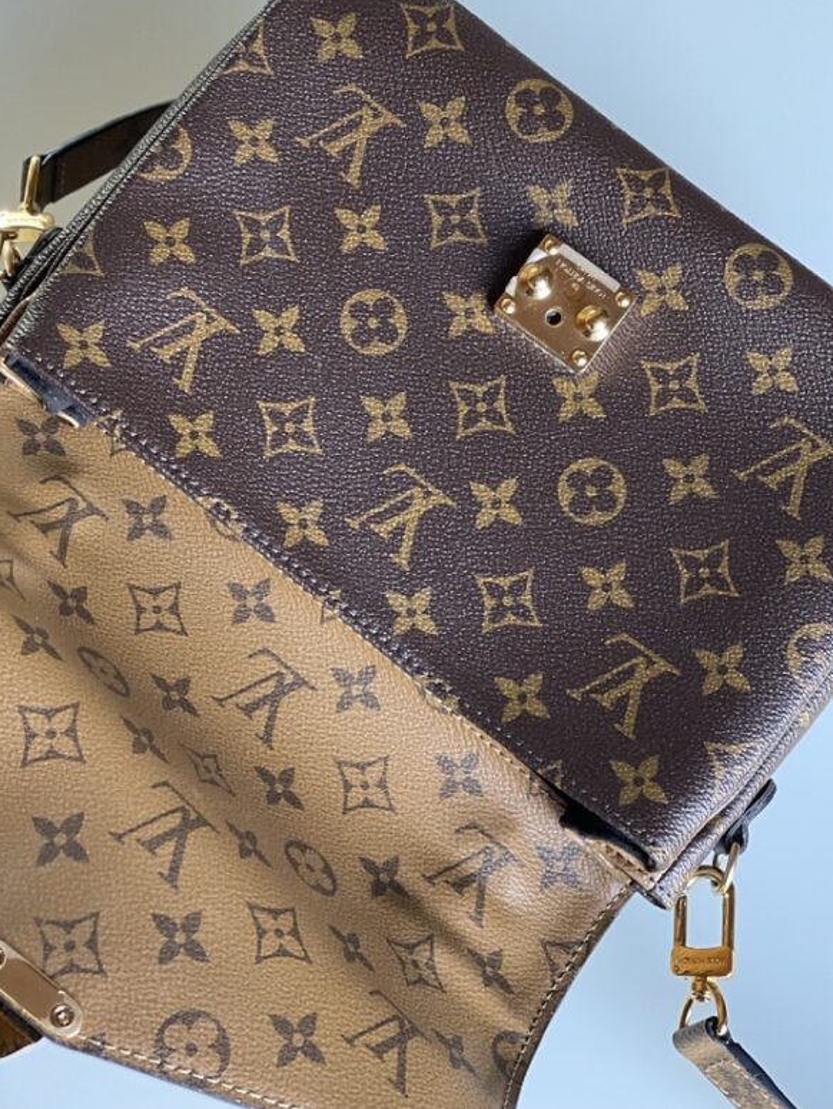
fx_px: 2469
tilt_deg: -62.6
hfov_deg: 19.2
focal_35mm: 77
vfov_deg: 25.3
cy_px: 444
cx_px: 385
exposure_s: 1/71
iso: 250
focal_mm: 7.5
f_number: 2.2
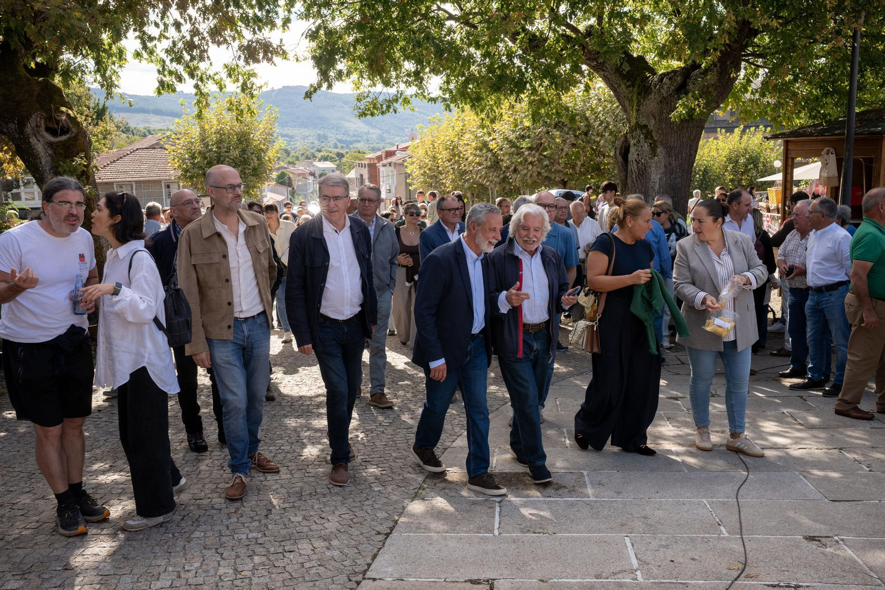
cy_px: 295
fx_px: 887
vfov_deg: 36.8
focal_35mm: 36
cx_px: 442
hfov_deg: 53.0
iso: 125
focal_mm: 35
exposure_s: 1/200
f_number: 6.3
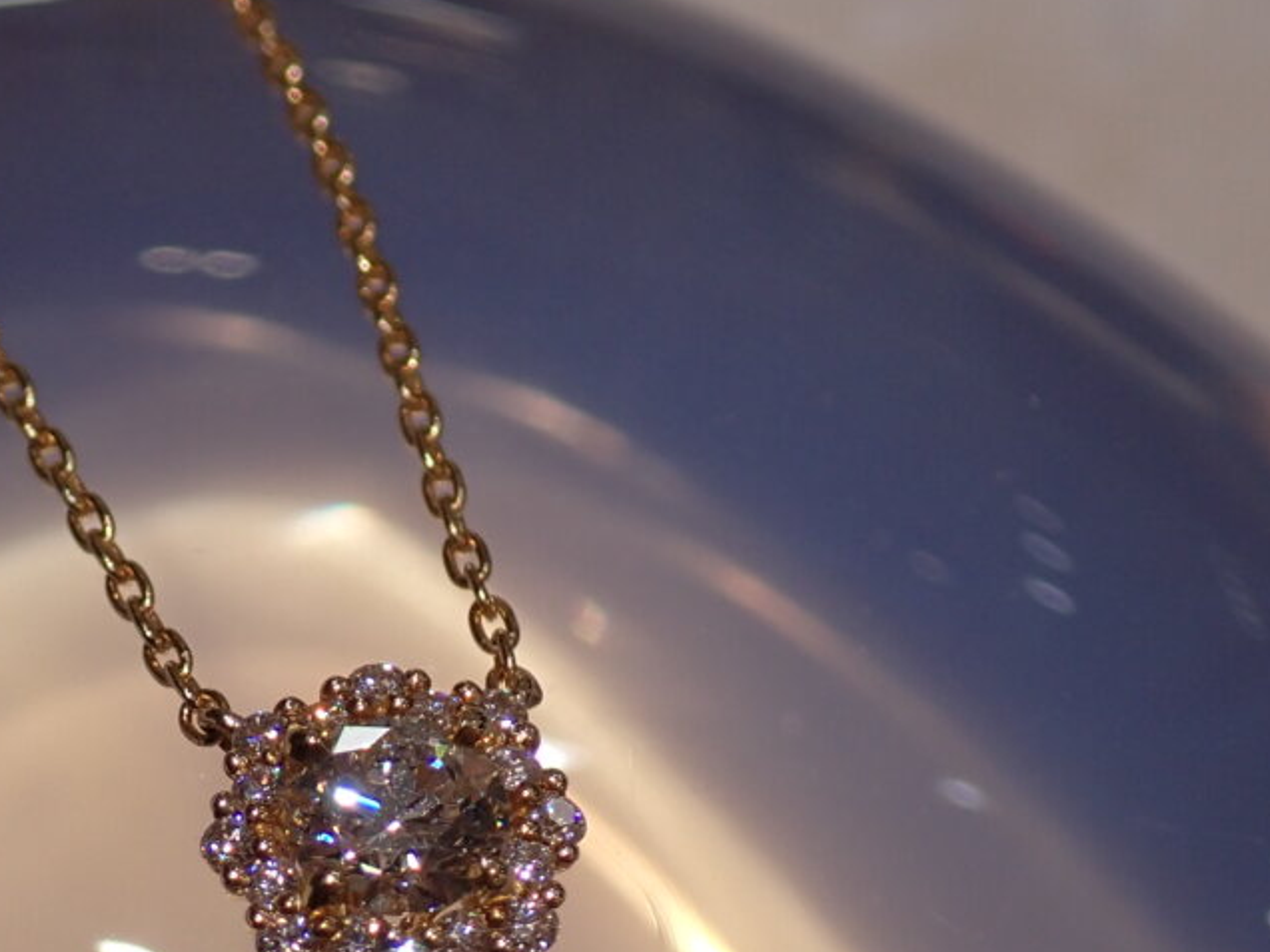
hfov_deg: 11.9
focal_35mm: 166
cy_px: 820
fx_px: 6090
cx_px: 405
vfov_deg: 8.9
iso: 200
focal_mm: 15.66
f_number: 4.5
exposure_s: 1/160
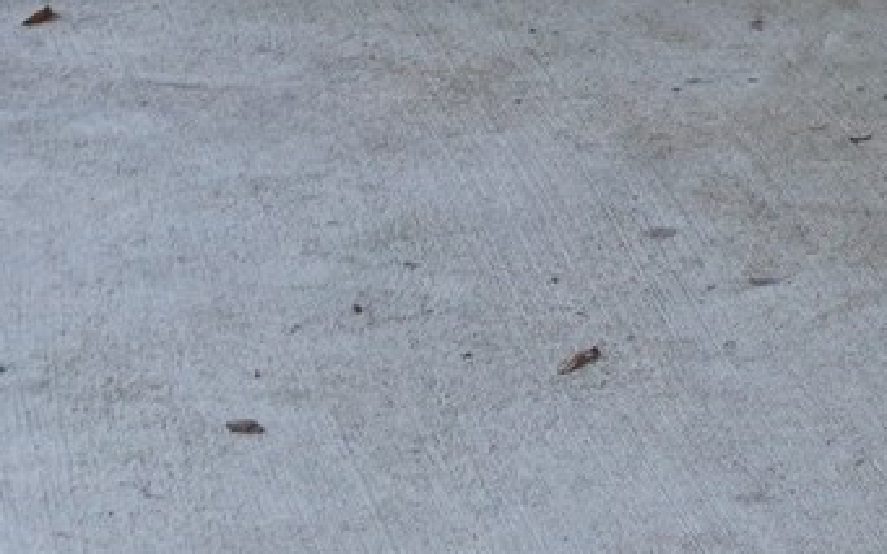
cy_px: -996
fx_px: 4713
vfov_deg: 6.3
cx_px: 2273
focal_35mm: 195
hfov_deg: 9.4
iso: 200
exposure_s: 1/160
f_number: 4
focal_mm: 20
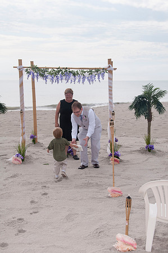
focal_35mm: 60
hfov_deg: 22.6
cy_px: 126
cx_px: 84
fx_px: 421
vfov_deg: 33.4
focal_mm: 40
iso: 100
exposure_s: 1/250
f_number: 9
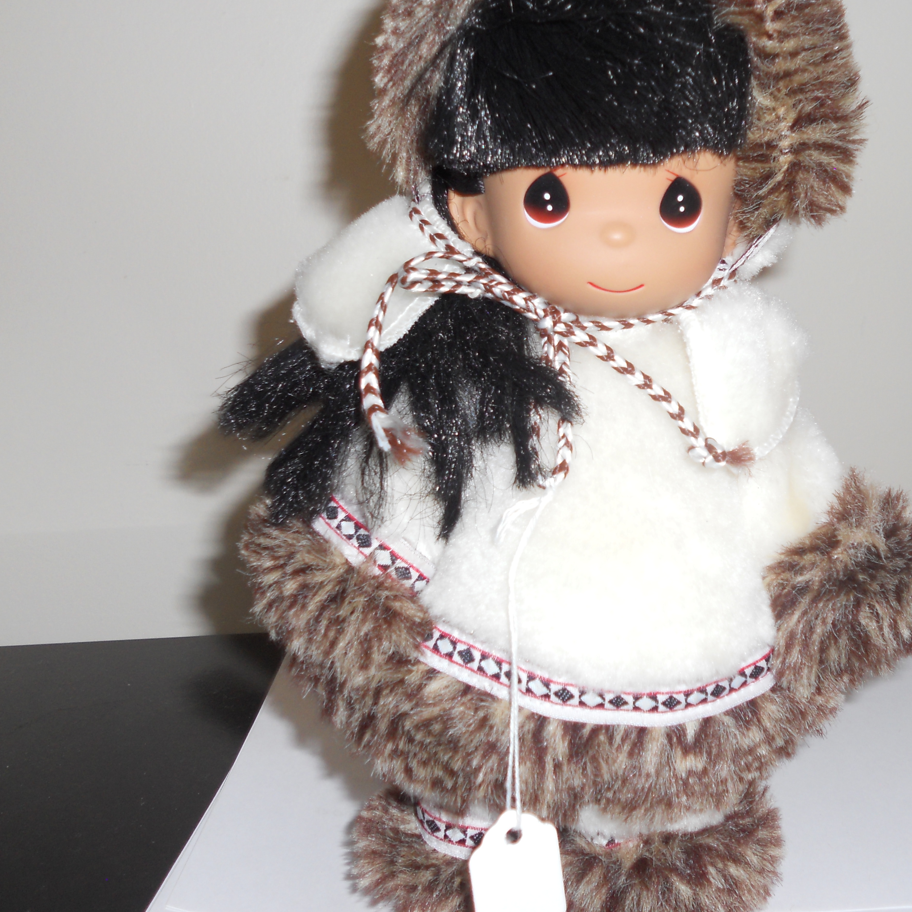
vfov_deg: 37.4
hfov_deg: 37.0
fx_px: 1341
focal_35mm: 45
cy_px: 379
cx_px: 641
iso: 80
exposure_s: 1/25
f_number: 3.5
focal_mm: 5.8
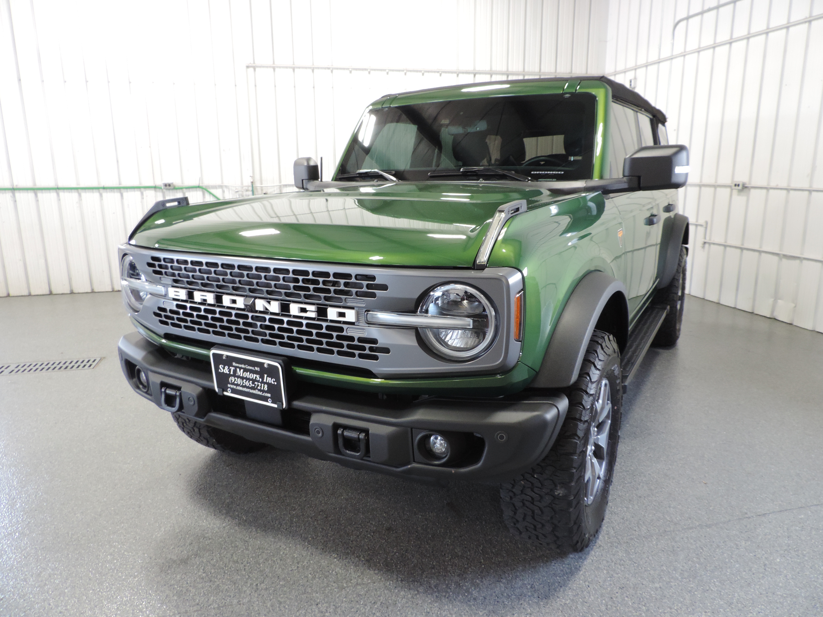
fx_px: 571
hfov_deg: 71.6
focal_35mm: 24
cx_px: 412
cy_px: 308
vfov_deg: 56.8
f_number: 3
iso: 280
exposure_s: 1/30
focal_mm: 4.3
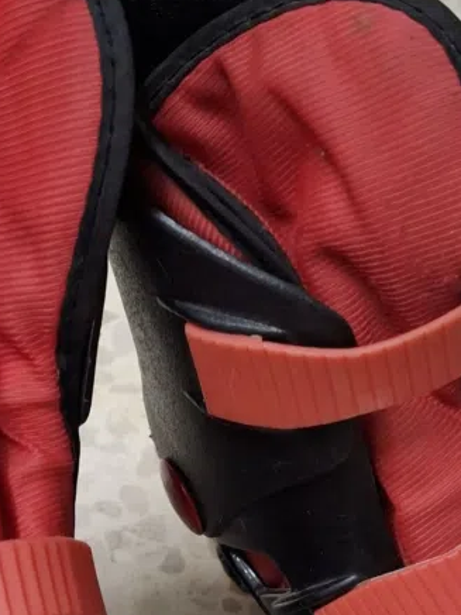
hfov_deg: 20.4
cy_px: 552
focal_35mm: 72
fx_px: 1278
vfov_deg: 26.2
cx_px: 213
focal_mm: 5.54
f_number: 1.8
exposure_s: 1/25
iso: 640
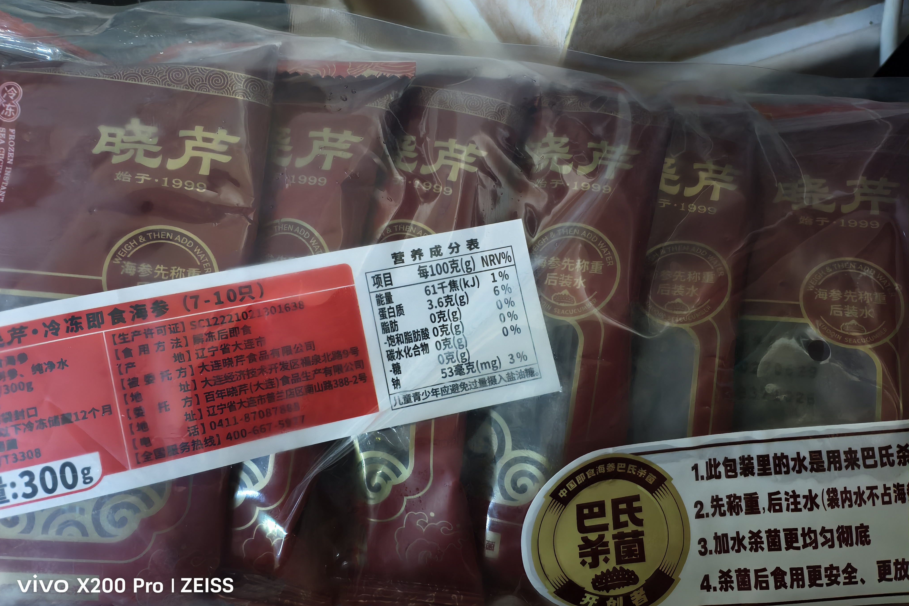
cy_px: 302
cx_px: 454
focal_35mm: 24
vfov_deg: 53.1
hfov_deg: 73.7
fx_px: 606
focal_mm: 6.54
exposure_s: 1/33.3
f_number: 1.57
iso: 1296
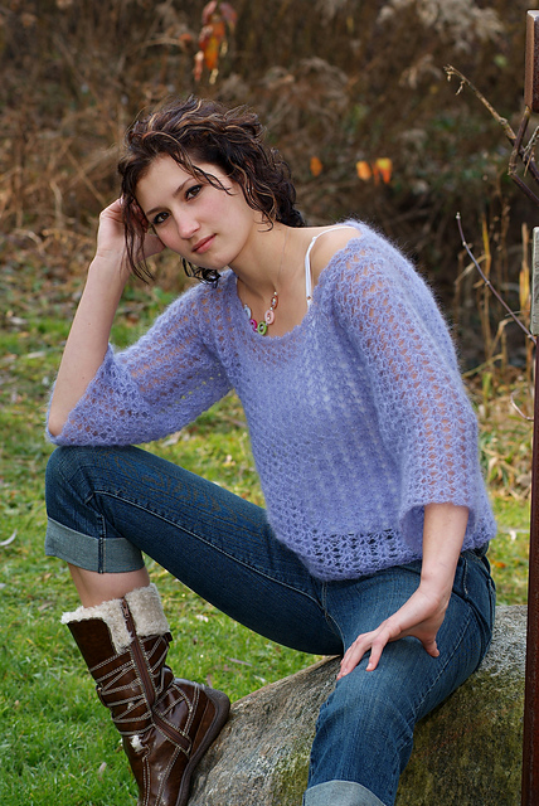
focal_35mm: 143
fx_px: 3204
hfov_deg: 9.6
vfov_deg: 14.3
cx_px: 270
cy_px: 403
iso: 100
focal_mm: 95
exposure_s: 1/60
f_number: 6.7
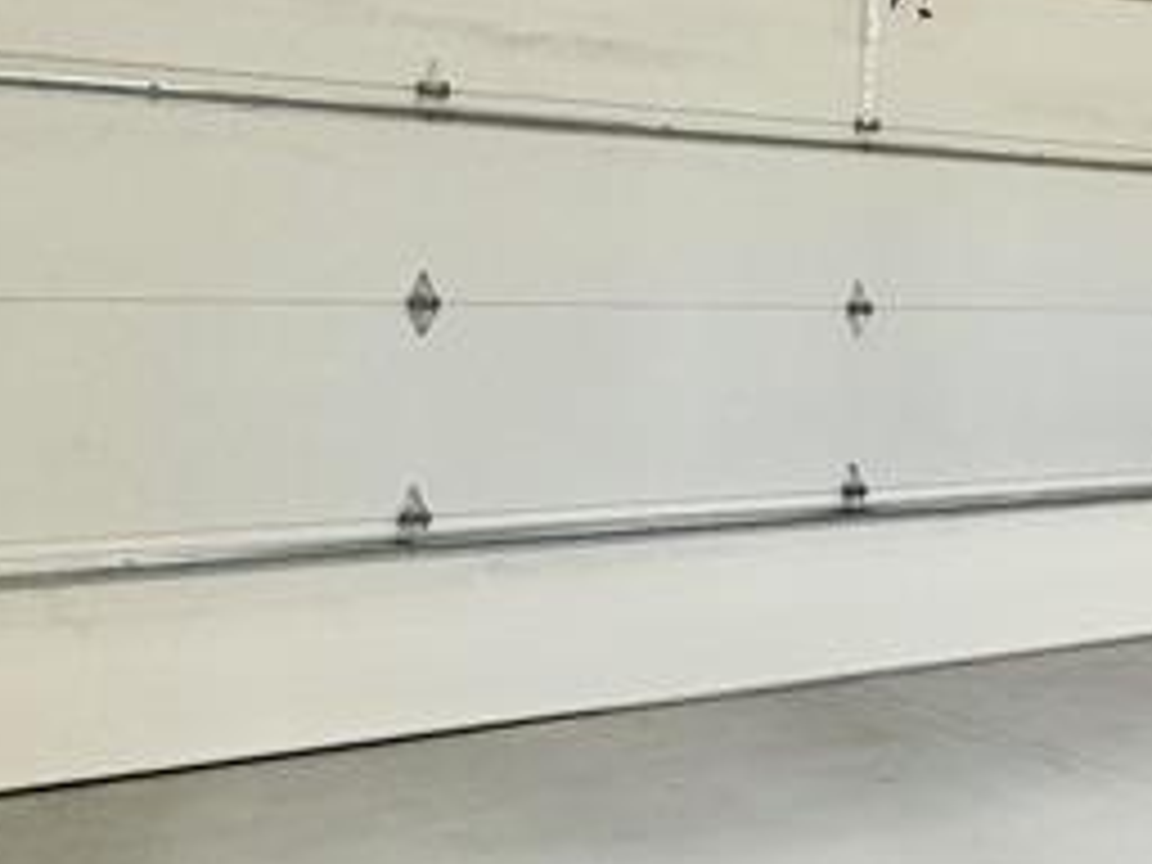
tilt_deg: +2.1
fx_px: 1864
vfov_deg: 25.9
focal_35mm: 56
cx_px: 1764
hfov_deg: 25.2
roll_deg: -1.4
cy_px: 243
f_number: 2.2
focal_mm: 2.22
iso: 160
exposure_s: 1/120
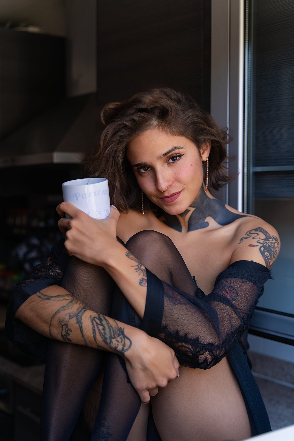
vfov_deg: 39.6
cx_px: 147
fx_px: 612
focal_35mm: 50
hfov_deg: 27.0
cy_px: 220
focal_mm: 50
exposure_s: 1/200
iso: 80
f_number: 2.8
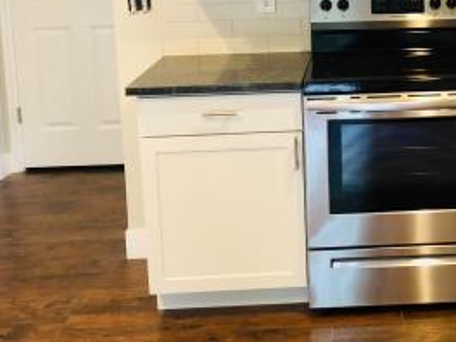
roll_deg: +0.7
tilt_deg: -9.9
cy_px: 35
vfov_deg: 21.2
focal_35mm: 68
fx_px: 896
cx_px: 427
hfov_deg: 27.3
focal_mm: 4
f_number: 1.8
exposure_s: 1/15
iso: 50
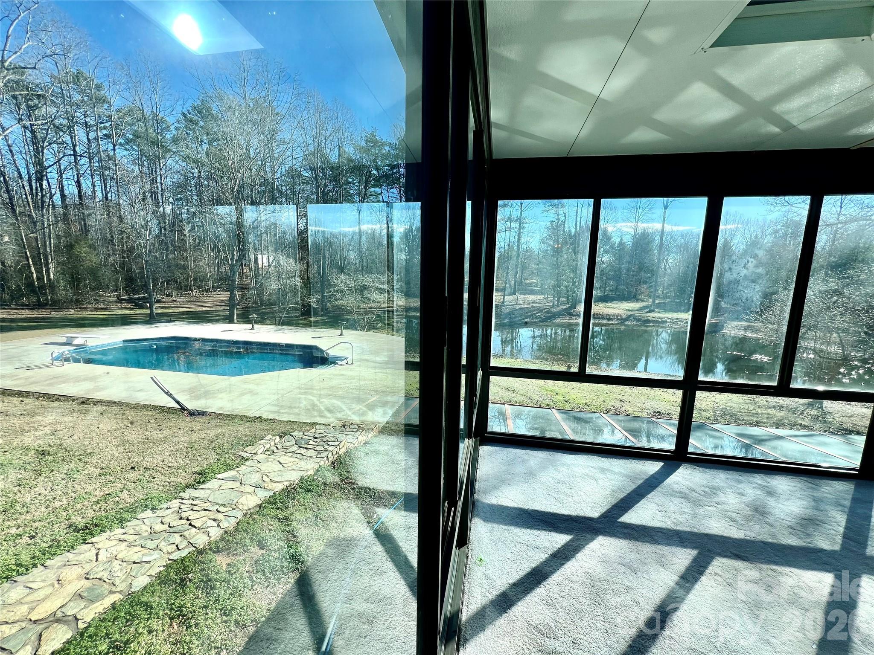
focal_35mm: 13
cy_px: 328
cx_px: 437
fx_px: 328
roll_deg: -1.3
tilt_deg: -9.6
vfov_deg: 89.9
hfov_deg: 106.2
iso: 32
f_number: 1.8
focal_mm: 1.57
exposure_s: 1/544
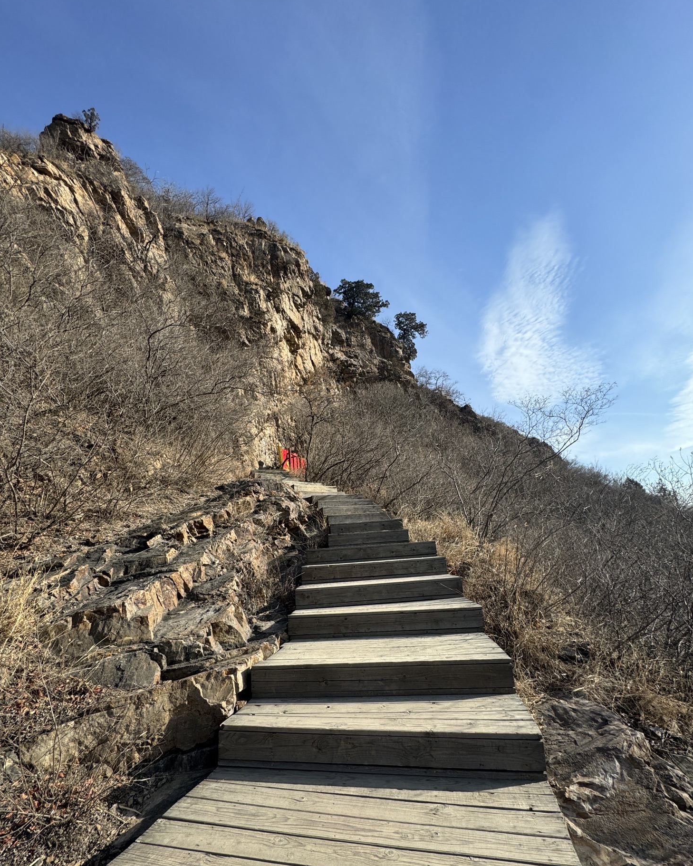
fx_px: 385
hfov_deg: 84.0
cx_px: 355
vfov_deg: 96.6
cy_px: 470
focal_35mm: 15
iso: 40
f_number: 2.2
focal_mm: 2.22
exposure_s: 1/1006
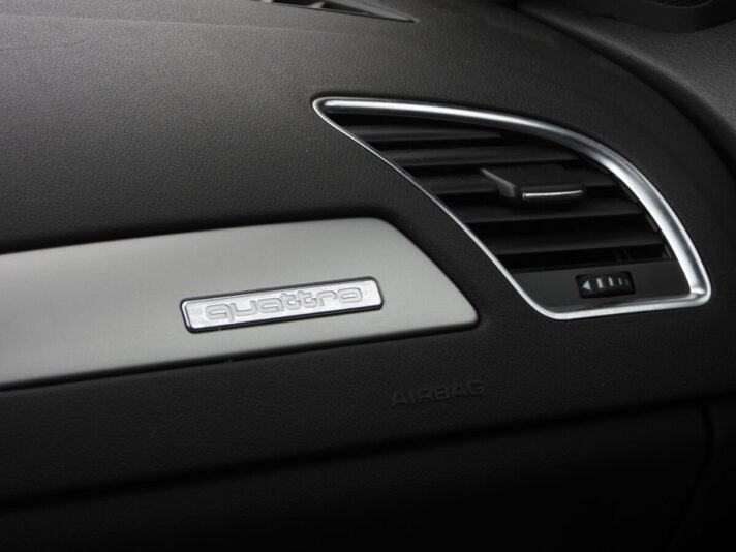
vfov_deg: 10.2
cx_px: 368
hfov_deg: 13.6
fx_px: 3083
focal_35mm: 145
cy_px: 276
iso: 100
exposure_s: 1/100
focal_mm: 26.1
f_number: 4
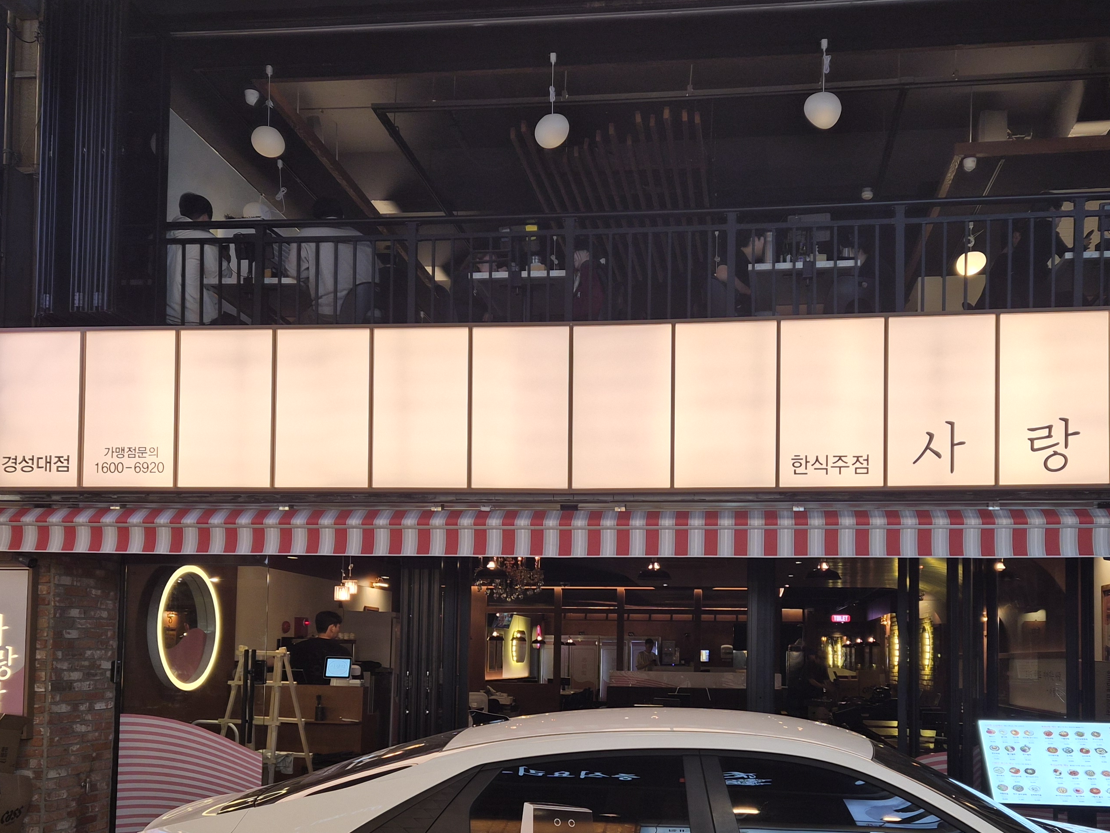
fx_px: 1154
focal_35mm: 36
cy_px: 622
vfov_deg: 38.7
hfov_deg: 51.2
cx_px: 629
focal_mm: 5.4
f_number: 1.8
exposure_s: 1/120
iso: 50
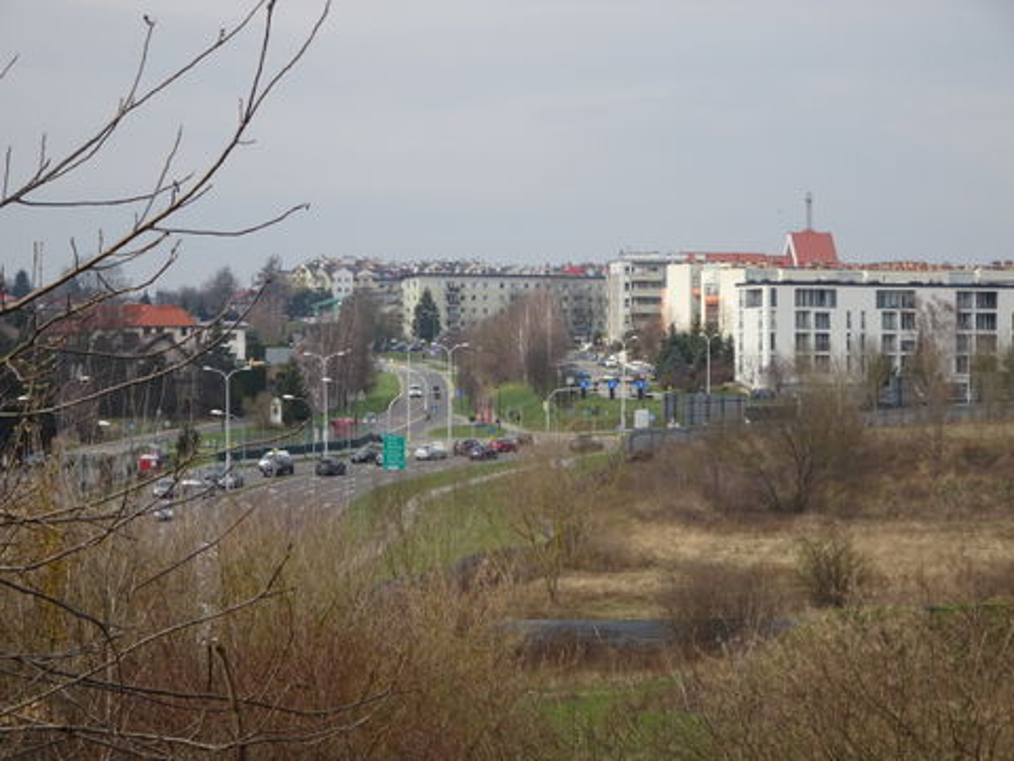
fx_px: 3720
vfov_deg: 11.7
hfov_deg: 15.5
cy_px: 380
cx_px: 507
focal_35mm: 127
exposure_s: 1/400
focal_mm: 21.66
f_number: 5.6
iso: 80
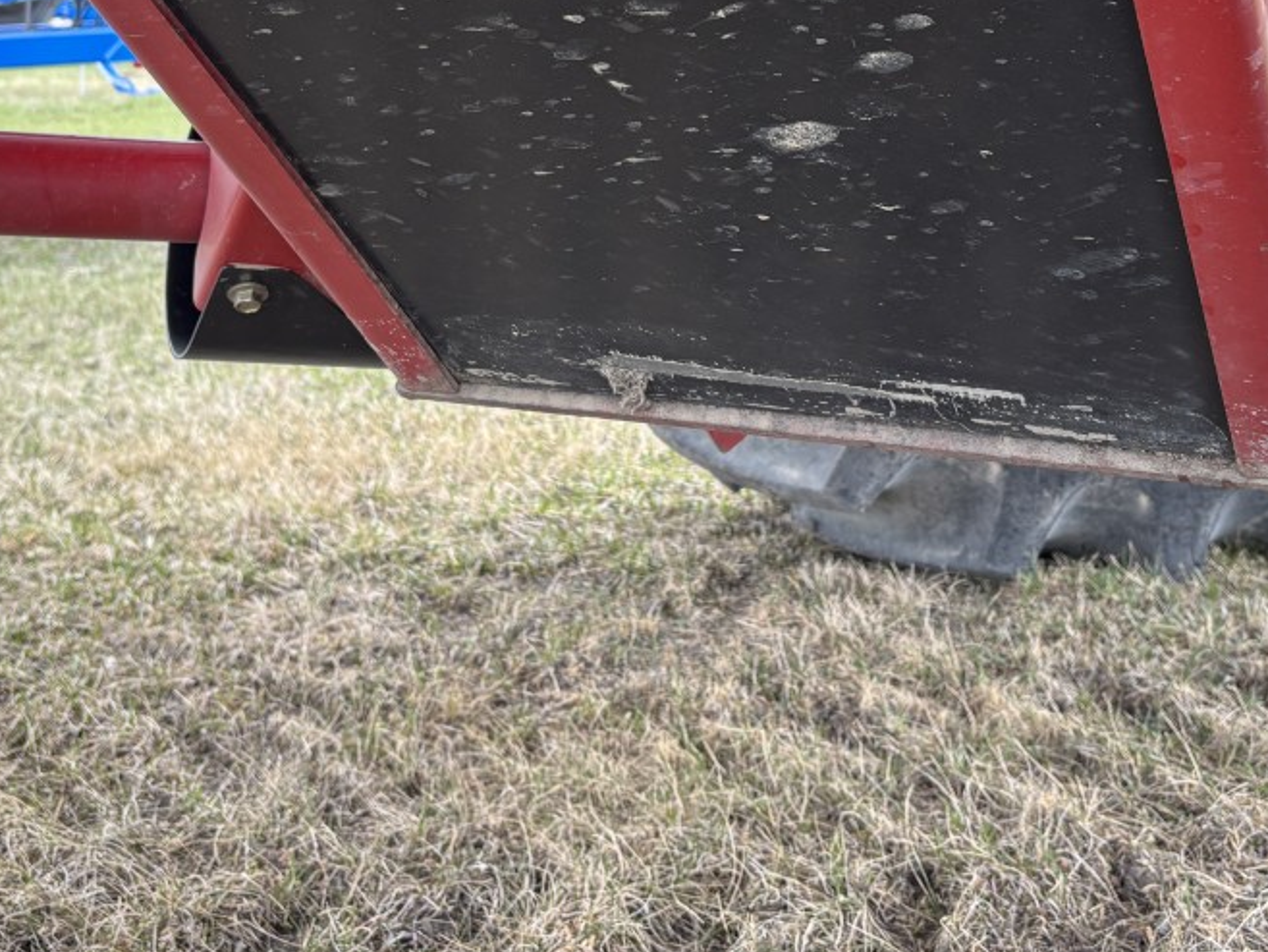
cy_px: -19
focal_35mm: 57
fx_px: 2088
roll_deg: +1.8
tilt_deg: -0.2
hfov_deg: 33.7
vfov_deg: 24.4
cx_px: 728
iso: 32
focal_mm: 5.96
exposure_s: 1/135
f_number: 1.6
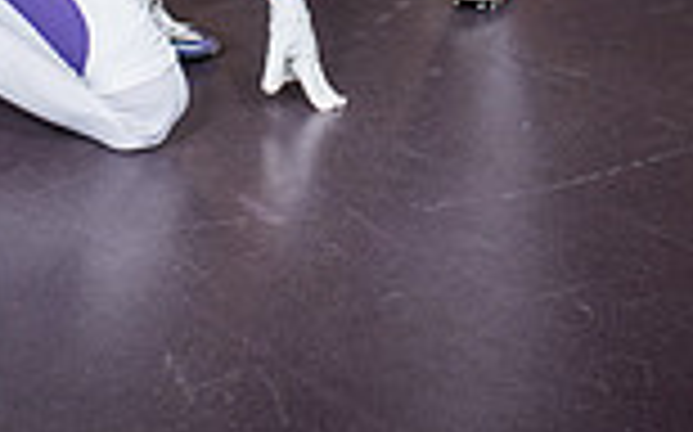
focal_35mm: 101
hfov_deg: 20.6
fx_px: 1906
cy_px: -558
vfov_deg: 11.1
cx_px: 292
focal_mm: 34
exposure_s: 1/250
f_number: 7.1
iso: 800
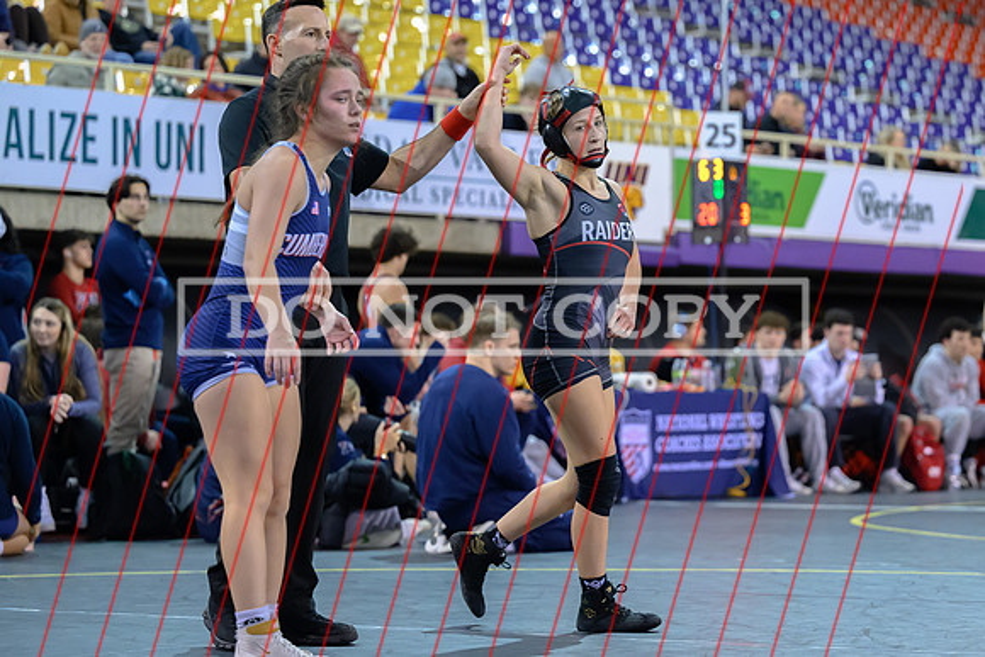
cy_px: 265
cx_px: 609
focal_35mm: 119
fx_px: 3252
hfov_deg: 17.2
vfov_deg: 11.5
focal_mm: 91
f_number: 2.8
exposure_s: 1/800
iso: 6400
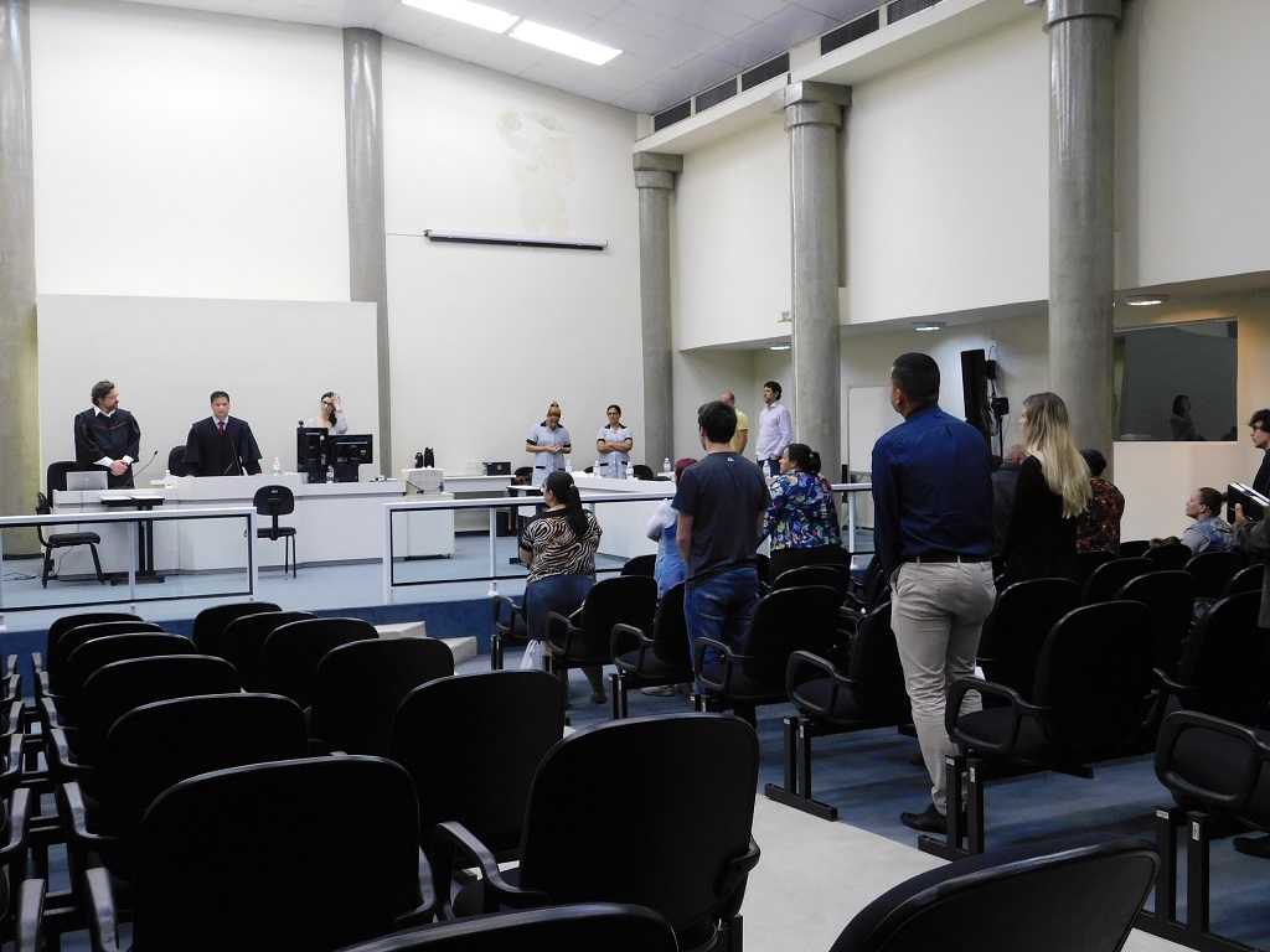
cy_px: 476
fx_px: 1321
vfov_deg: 39.7
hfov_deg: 51.4
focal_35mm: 36
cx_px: 635
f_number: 3.5
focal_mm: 6.3
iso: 320
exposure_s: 1/30
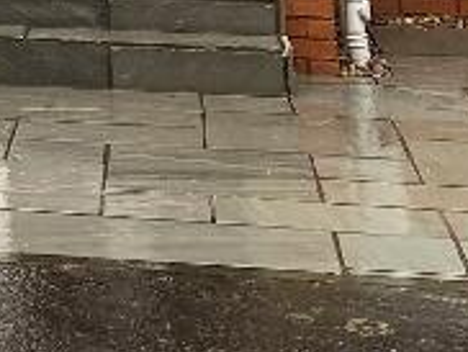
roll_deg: +0.3
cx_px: -483
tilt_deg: +8.2
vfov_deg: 8.9
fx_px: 1976
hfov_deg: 12.0
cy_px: -586
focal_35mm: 146
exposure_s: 1/122
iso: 32
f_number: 1.8
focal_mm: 4.25
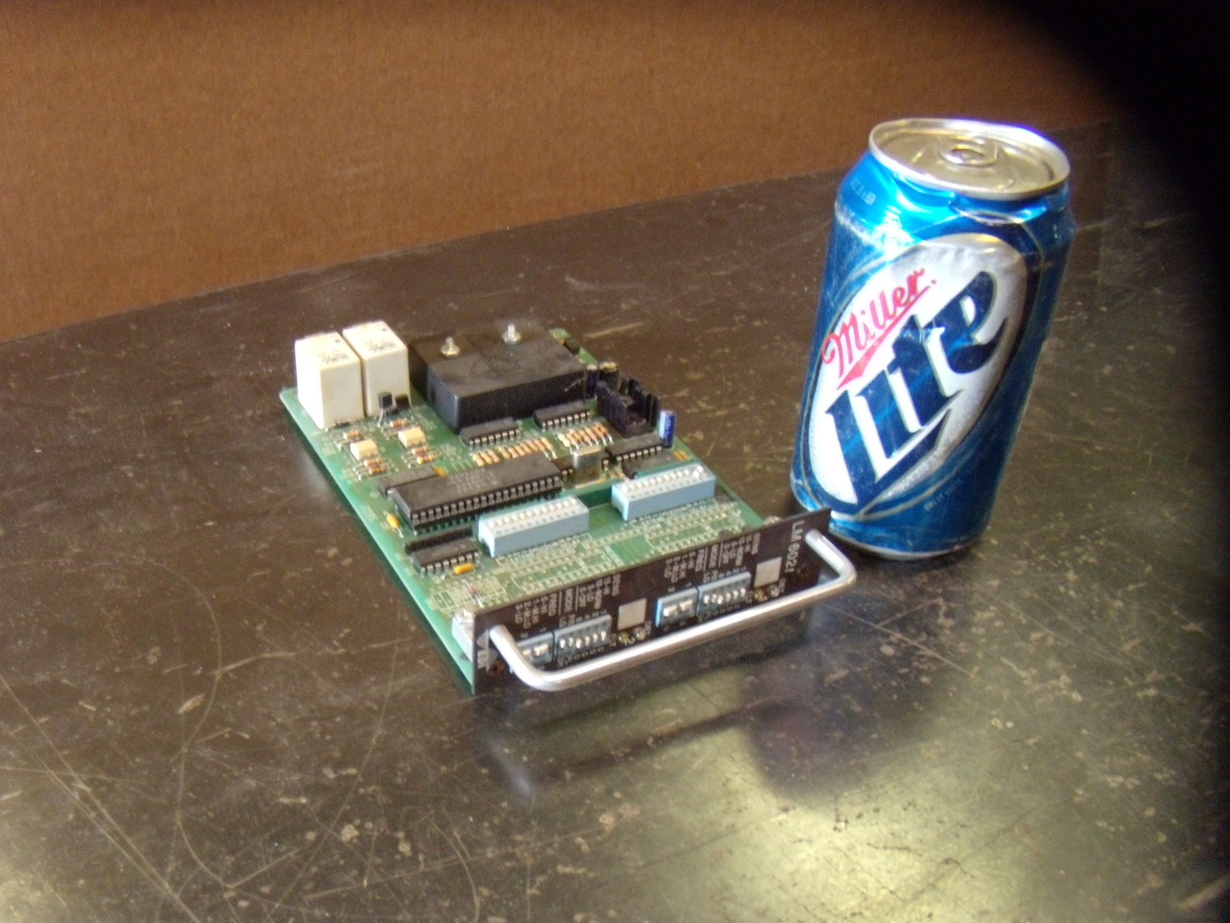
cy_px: 462
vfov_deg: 39.7
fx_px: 1279
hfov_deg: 51.4
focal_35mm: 36
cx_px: 615
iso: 400
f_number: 3.6
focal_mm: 6.4
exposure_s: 1/13
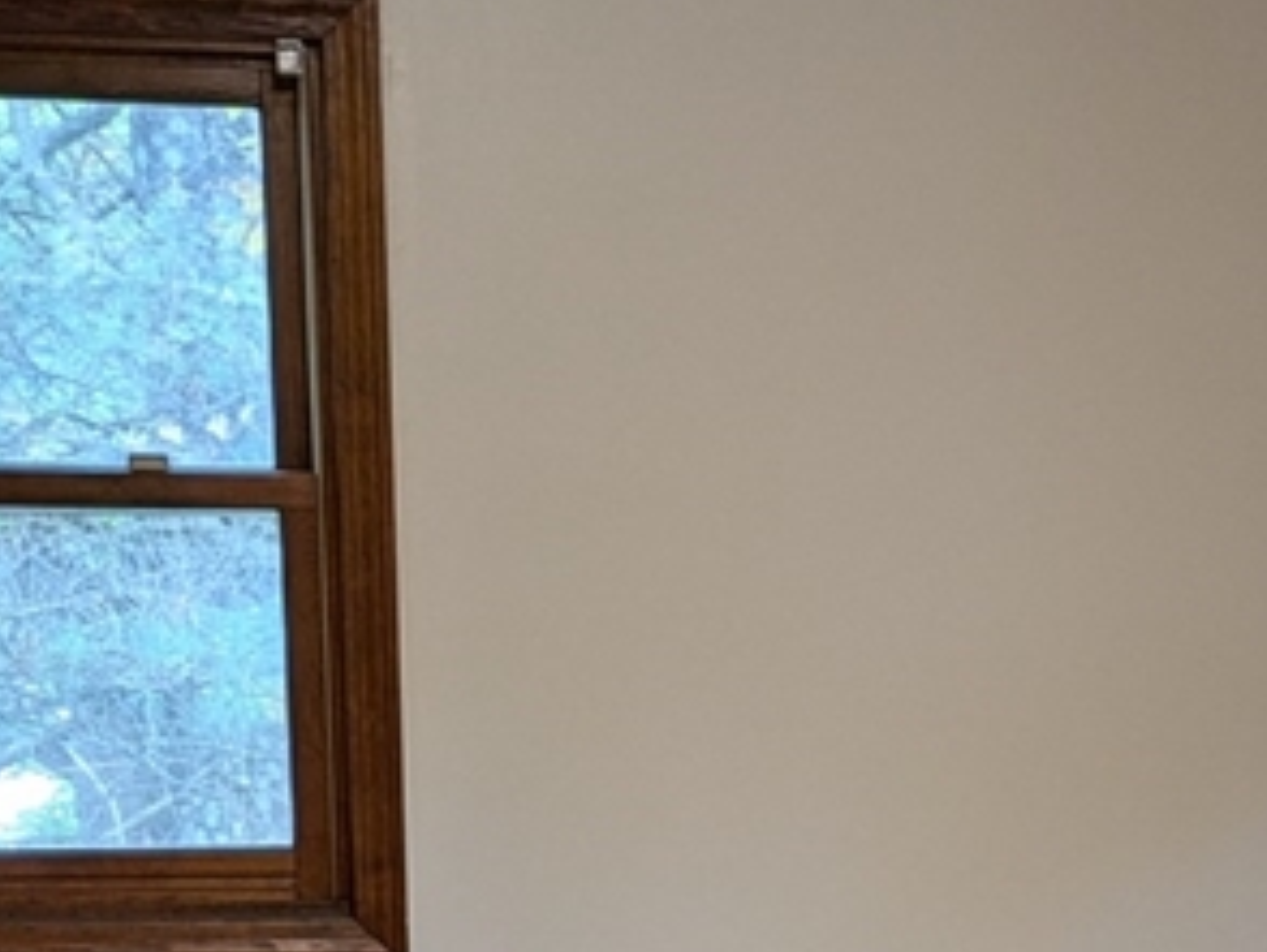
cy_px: 1335
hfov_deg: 22.2
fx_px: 3187
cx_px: 1024
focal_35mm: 87
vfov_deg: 15.9
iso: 59
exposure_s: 1/30
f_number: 1.89
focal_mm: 5.43
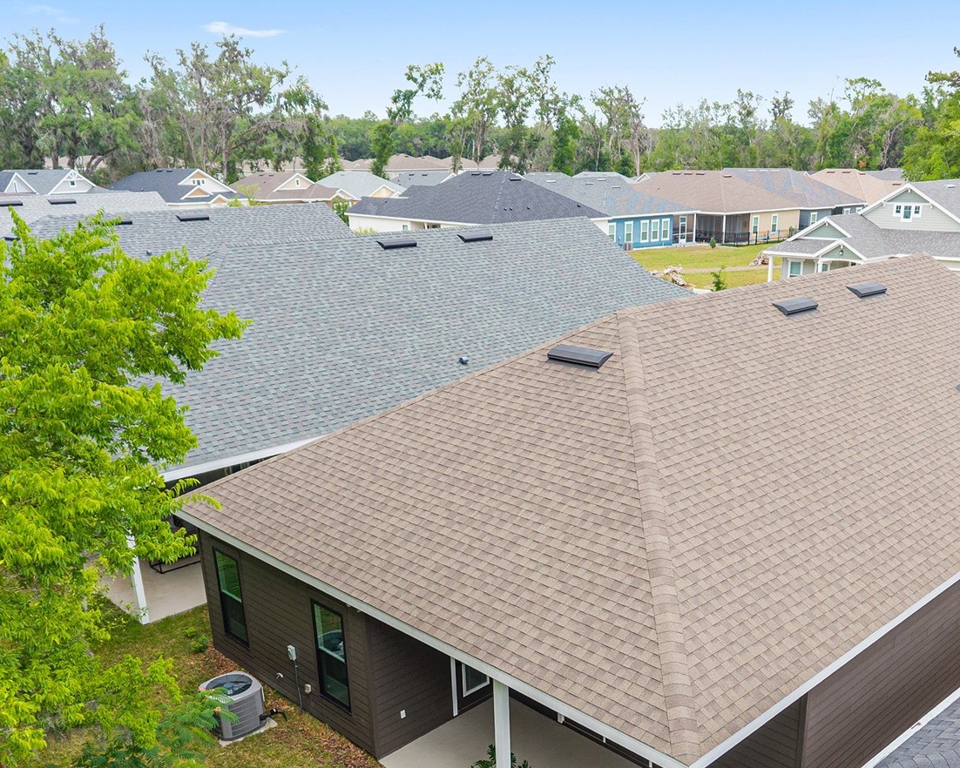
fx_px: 966
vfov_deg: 42.8
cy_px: 515
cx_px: 569
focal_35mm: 34
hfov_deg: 52.5
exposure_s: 1/2500
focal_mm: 8.67
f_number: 1.8
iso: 310
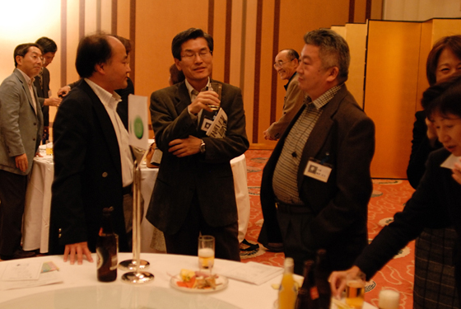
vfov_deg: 28.2
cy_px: 158
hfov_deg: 41.1
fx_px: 615
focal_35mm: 48
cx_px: 230
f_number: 2
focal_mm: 28
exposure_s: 1/160
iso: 800
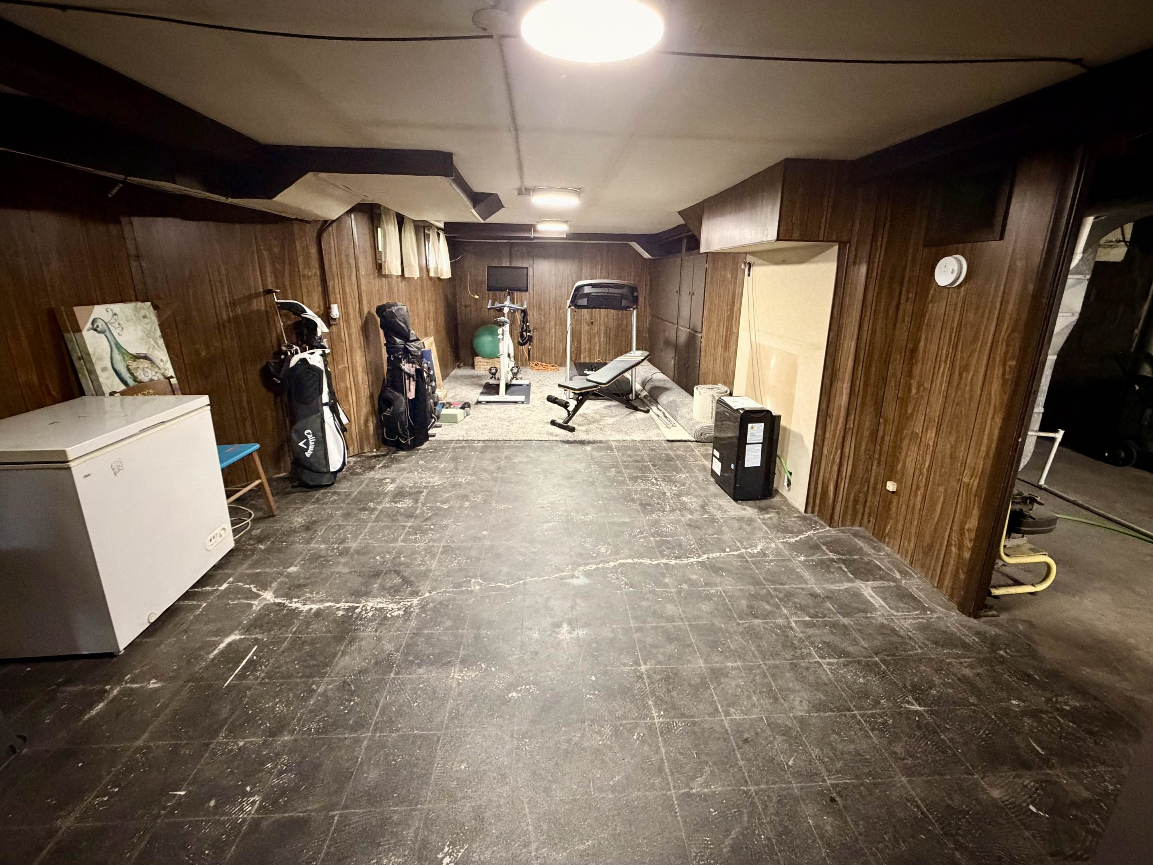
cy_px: 402
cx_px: 580
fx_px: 500
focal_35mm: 15
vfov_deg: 81.6
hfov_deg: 98.2
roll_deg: -0.3
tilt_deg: -13.9
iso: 1000
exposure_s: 1/40
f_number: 2.2
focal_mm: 2.22
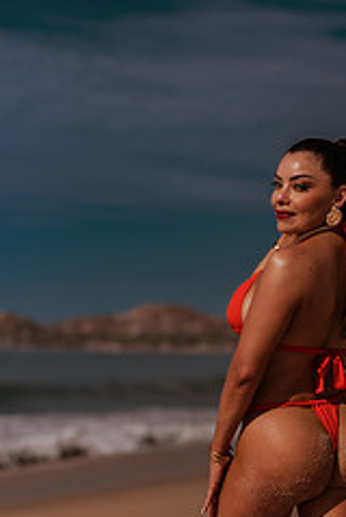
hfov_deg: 12.5
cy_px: 400
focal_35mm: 109
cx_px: 288
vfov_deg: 18.6
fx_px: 1567
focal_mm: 58
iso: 50
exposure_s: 1/8000
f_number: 2.2
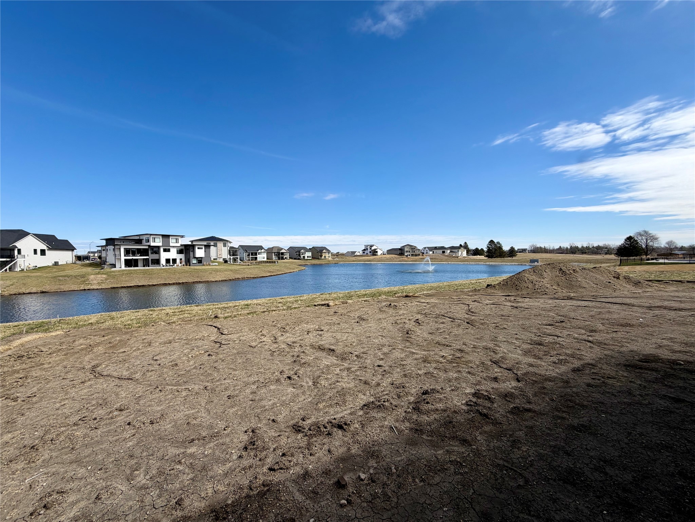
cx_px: 348
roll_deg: +0.7
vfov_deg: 85.7
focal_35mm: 14
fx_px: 281
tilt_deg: -0.4
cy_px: 261
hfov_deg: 102.1
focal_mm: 2.22
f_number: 2.2
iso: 20
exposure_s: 1/1001
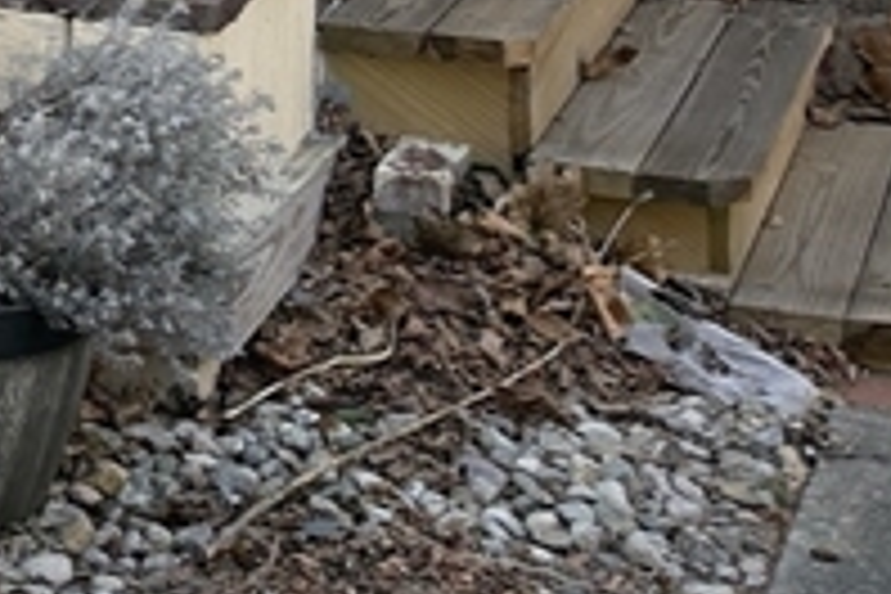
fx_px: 3193
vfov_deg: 9.9
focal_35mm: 129
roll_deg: +0.3
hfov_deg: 13.1
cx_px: -1040
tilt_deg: -3.1
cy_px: -549
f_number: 1.78
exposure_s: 1/217
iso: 80
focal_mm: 6.76
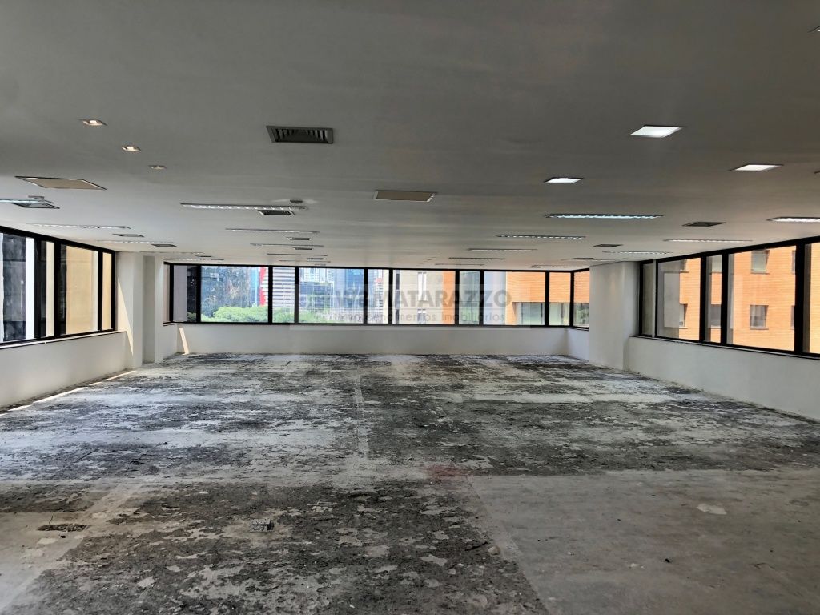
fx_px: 663
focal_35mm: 28
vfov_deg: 49.7
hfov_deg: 63.4
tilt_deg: +0.0
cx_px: 410
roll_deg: -0.7
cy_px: 308
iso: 32
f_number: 1.8
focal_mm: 4
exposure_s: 1/120
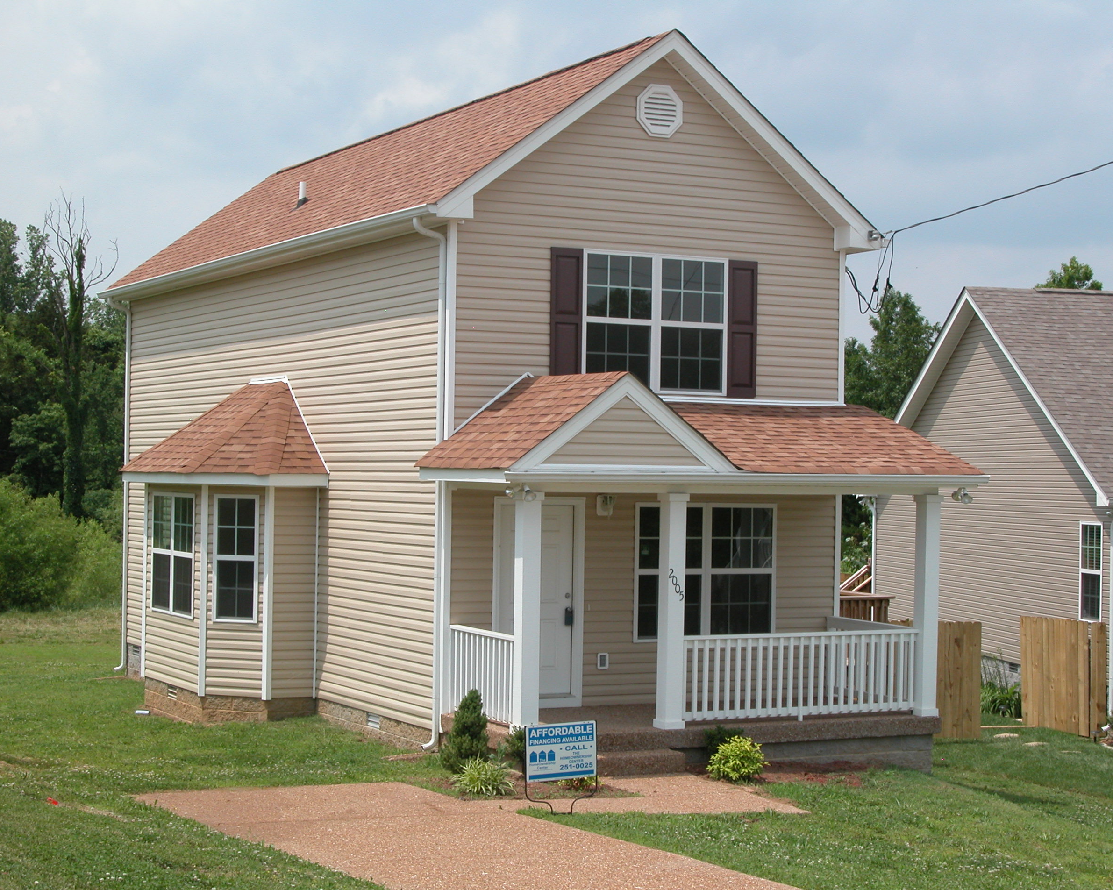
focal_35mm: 64
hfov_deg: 29.6
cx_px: 555
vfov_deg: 23.8
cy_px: 446
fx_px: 2108
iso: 100
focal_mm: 15.7
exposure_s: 1/426
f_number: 6.4
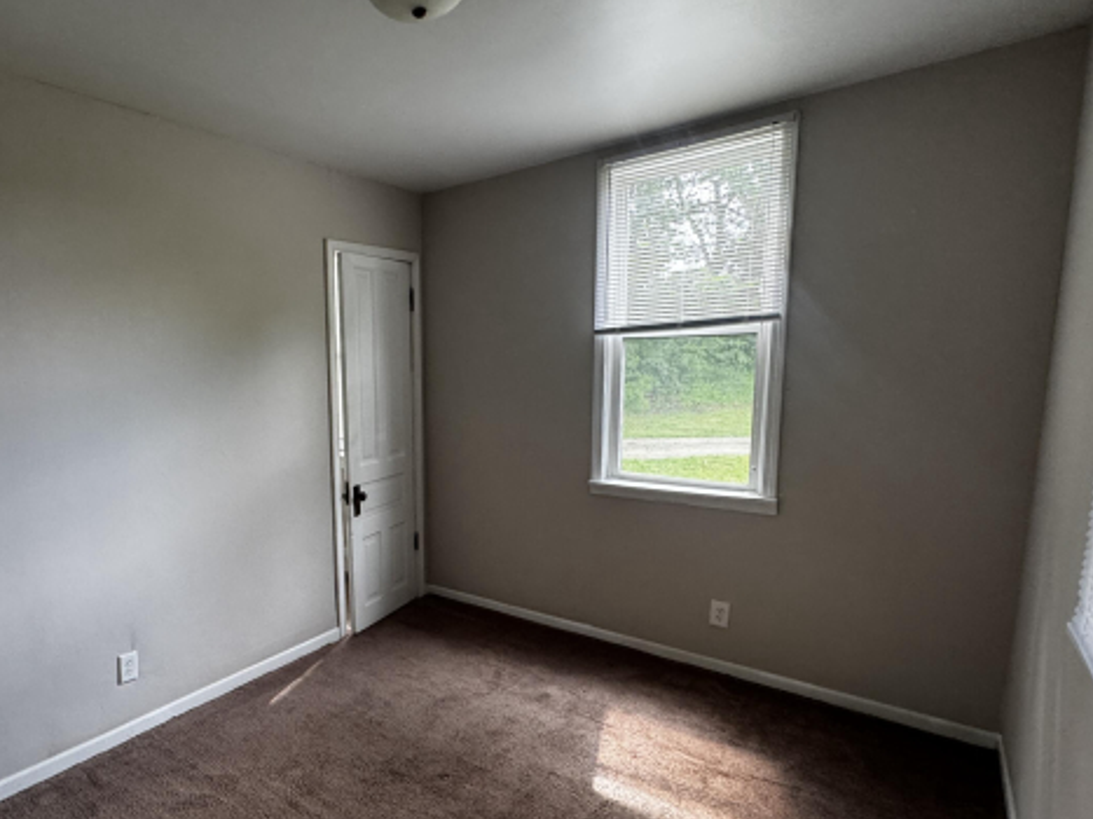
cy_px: 452
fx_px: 631
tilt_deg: -5.2
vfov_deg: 65.8
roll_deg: +0.2
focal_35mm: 20
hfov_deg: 80.1
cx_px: 401
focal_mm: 2.22
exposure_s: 1/120
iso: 250
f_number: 2.2
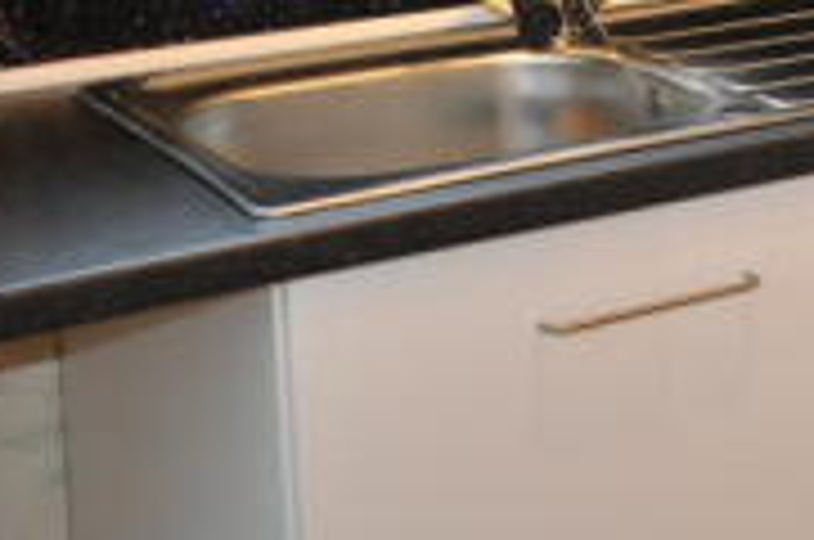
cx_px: 1444
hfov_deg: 17.2
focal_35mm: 98
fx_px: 2212
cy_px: -207
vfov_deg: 13.3
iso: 800
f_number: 3.5
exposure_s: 1/60
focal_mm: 18
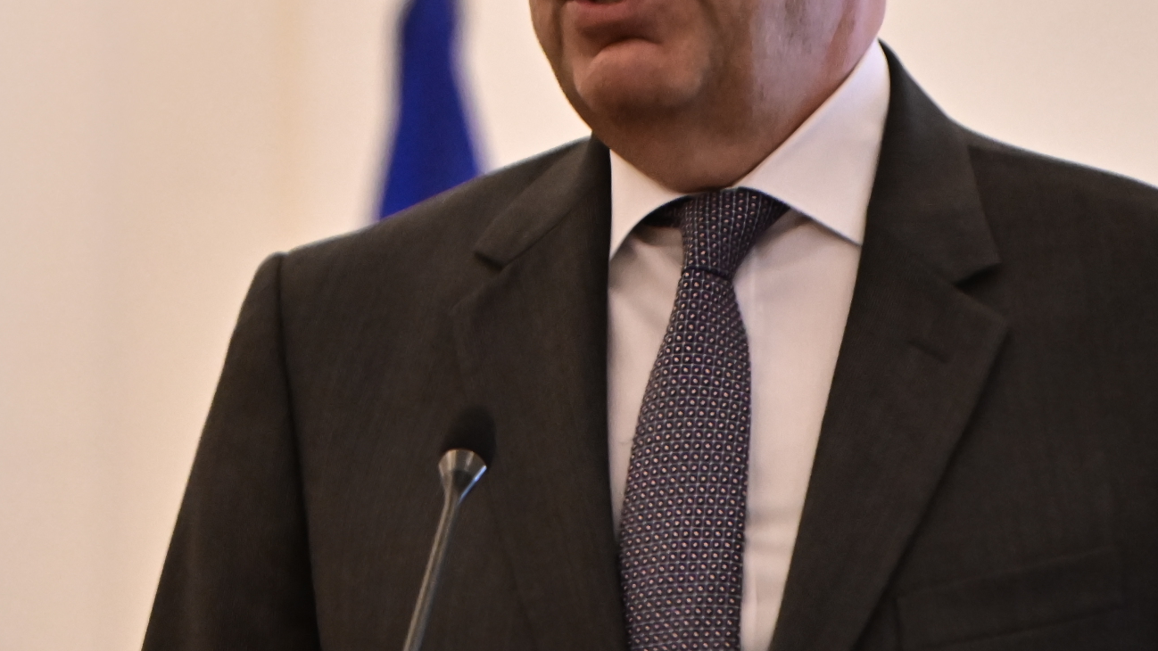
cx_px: 261
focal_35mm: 558
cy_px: 52
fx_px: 17133
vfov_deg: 2.2
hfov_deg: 3.9
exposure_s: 1/320
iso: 5000
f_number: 4
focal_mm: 200
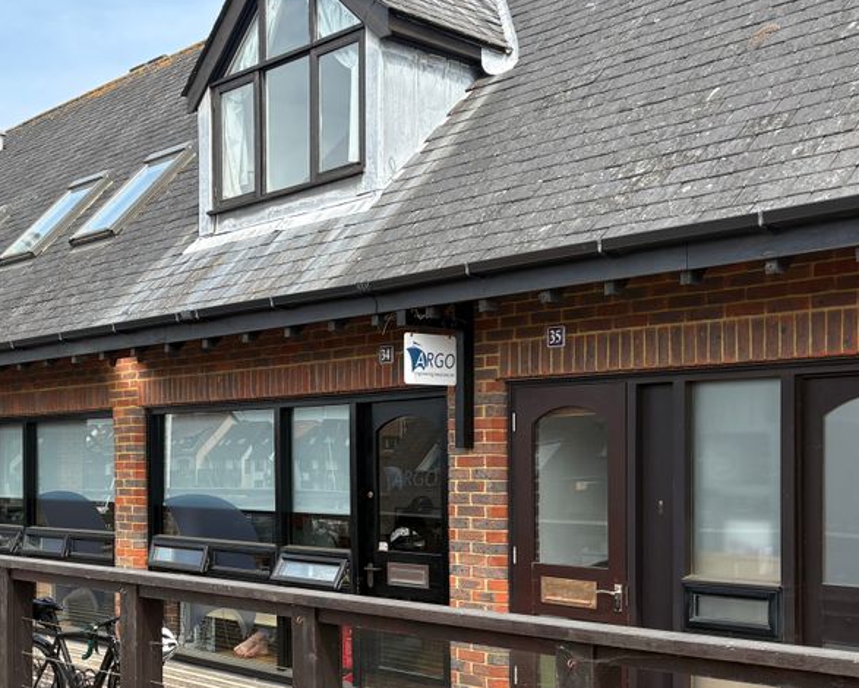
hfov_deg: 38.1
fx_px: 1221
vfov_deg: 31.1
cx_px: 249
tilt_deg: +0.2
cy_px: 476
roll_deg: +1.0
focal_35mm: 48
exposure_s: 1/1287
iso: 50
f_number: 1.6
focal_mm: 5.96
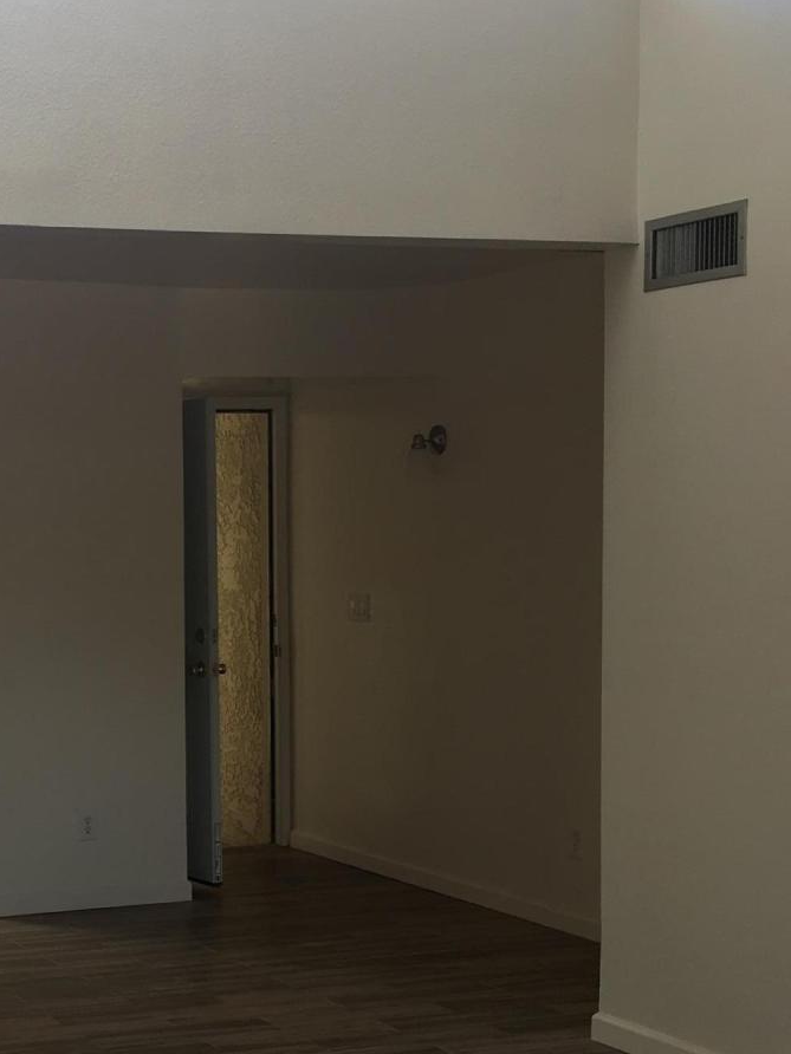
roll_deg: +0.4
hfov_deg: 21.5
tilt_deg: -3.9
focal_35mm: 65
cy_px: 666
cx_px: -63
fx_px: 1980
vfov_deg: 29.7
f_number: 2.2
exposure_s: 1/40
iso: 25
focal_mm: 4.15
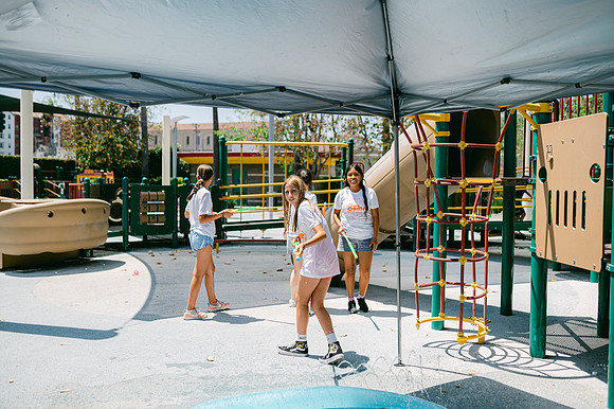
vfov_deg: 37.8
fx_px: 597
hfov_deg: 54.5
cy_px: 204
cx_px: 307
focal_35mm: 35
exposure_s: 1/3200
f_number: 2
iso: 100
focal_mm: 35
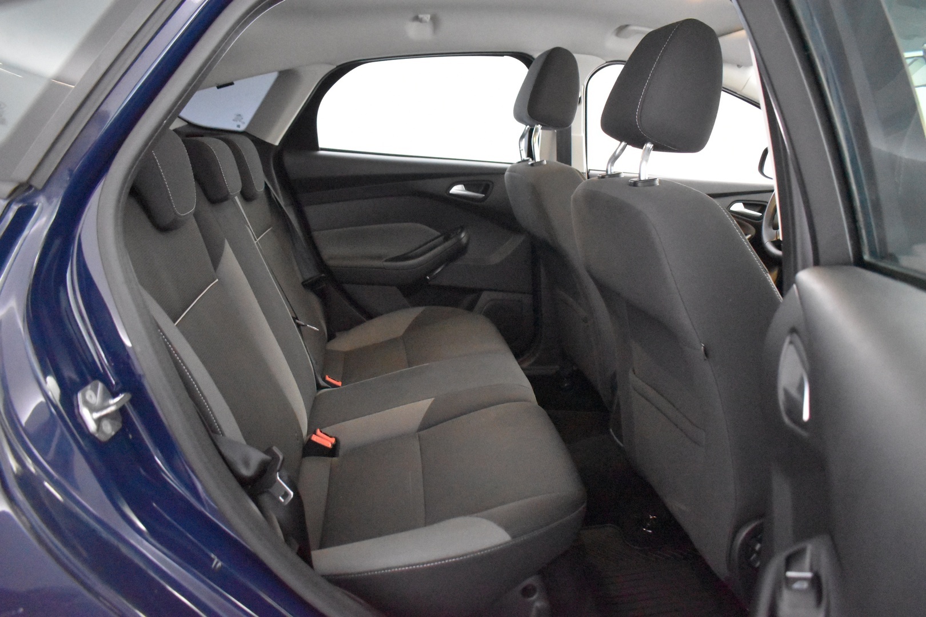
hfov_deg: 67.4
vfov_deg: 47.9
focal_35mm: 27
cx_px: 463
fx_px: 694
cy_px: 308
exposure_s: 1/60
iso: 12800
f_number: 3.5
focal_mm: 18
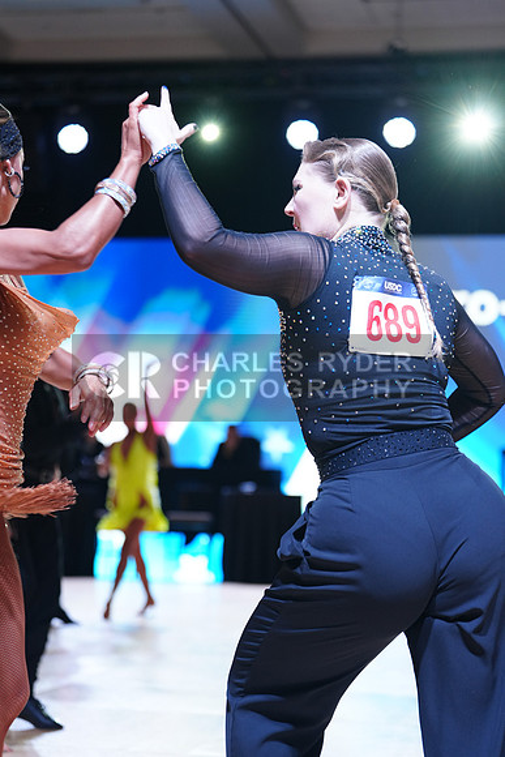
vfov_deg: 25.7
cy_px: 378
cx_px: 252
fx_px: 1661
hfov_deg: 17.3
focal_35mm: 79
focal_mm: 79
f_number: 2.8
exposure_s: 1/400
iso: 1000
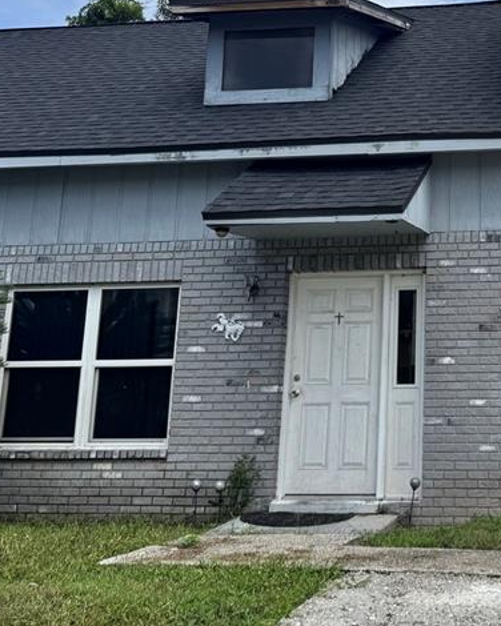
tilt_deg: +15.3
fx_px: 945
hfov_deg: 28.0
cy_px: 156
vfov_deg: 35.8
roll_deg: -0.1
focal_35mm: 51
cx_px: 498
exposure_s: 1/6410
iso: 80
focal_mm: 6.76
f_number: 1.78
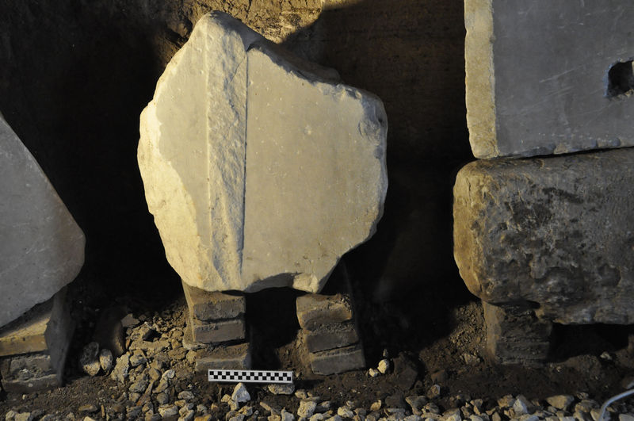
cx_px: 317
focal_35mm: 42
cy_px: 210
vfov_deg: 31.8
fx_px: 739
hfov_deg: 46.5
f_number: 7.1
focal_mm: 28
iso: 3200
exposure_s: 1/125
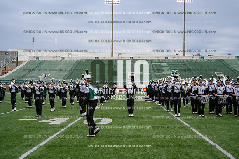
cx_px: 120
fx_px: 246
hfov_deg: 51.9
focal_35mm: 37
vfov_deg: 36.0
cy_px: 80
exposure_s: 1/500
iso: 125
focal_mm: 37
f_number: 4
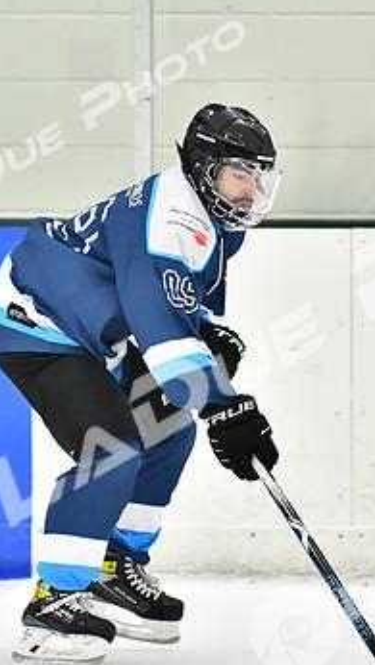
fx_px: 9302
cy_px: 349
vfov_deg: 4.1
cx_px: 246
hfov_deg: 2.3
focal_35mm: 527
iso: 6400
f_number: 2.8
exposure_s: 1/1250
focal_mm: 200
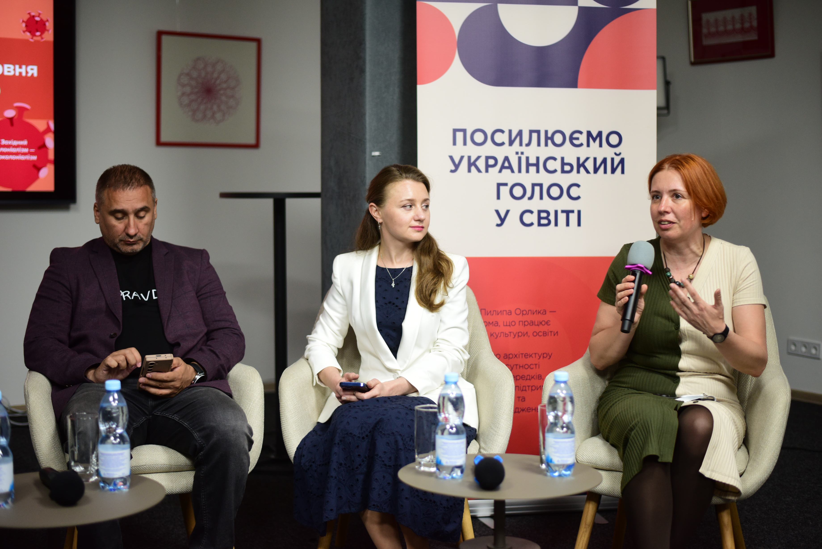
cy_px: 274
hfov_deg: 39.6
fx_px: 1142
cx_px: 411
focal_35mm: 50
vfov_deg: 27.0
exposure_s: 1/160
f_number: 2
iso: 1000
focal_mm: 50
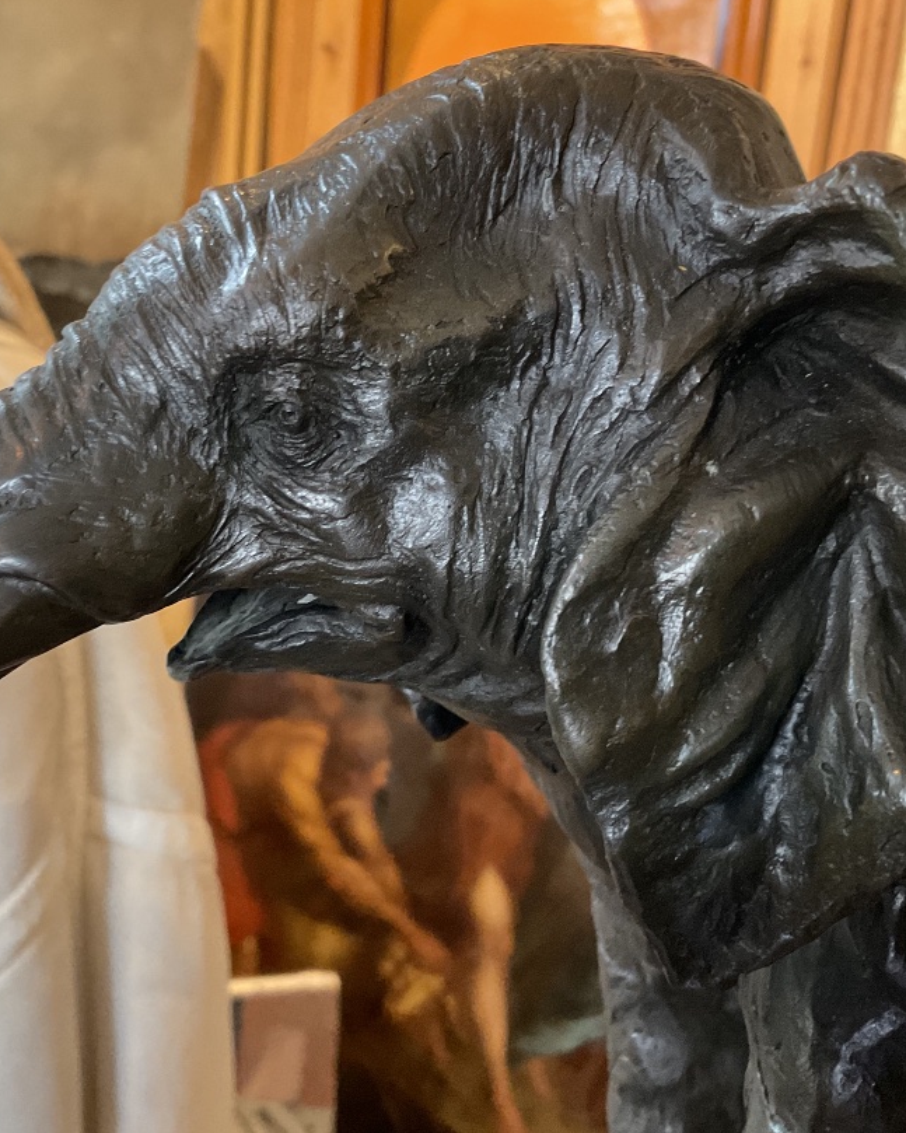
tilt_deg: -11.0
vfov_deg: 43.8
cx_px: 337
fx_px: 1408
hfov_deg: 35.5
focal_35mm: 42
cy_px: 511
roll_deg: -4.3
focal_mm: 3
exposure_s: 1/40
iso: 200
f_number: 1.8
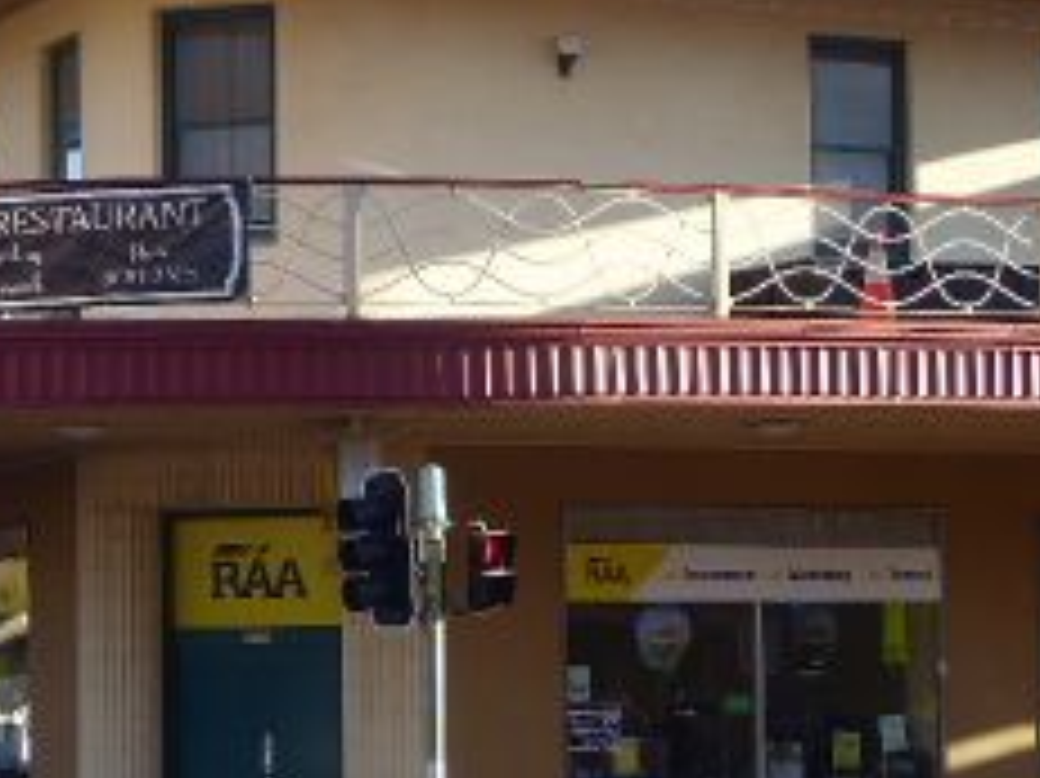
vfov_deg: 10.9
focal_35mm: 136
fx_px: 4084
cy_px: 355
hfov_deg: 14.5
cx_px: 446
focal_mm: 8.4
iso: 80
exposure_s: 1/160
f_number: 4
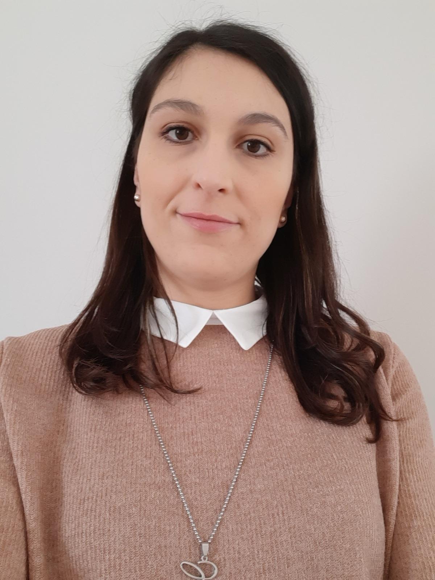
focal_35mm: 31
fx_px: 519
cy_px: 290
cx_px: 218
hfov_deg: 45.4
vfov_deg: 58.4
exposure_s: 1/25
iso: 200
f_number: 2
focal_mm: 3.75
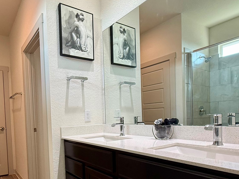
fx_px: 173
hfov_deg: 67.0
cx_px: 75
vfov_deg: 53.3
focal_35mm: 25
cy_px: 125
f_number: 2.2
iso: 125
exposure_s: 1/120
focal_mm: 2.22
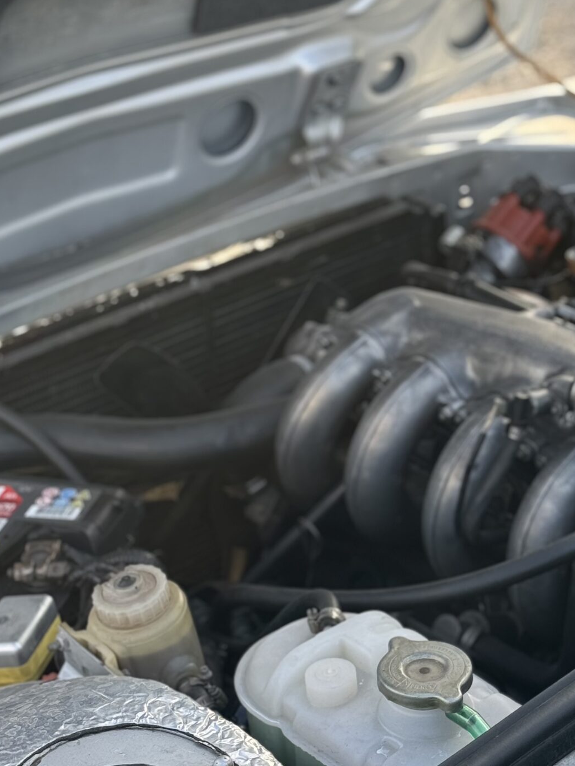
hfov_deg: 16.4
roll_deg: -1.1
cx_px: 521
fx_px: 1971
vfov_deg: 22.0
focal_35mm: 89
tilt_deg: -27.3
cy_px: 358
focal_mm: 6.76
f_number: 1.78
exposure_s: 1/588
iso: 64
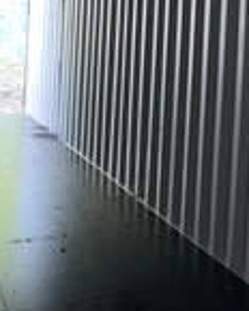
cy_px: 11
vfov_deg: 23.6
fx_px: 719
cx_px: 427
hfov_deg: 16.8
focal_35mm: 78
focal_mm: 3
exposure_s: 1/31
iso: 125
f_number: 1.8
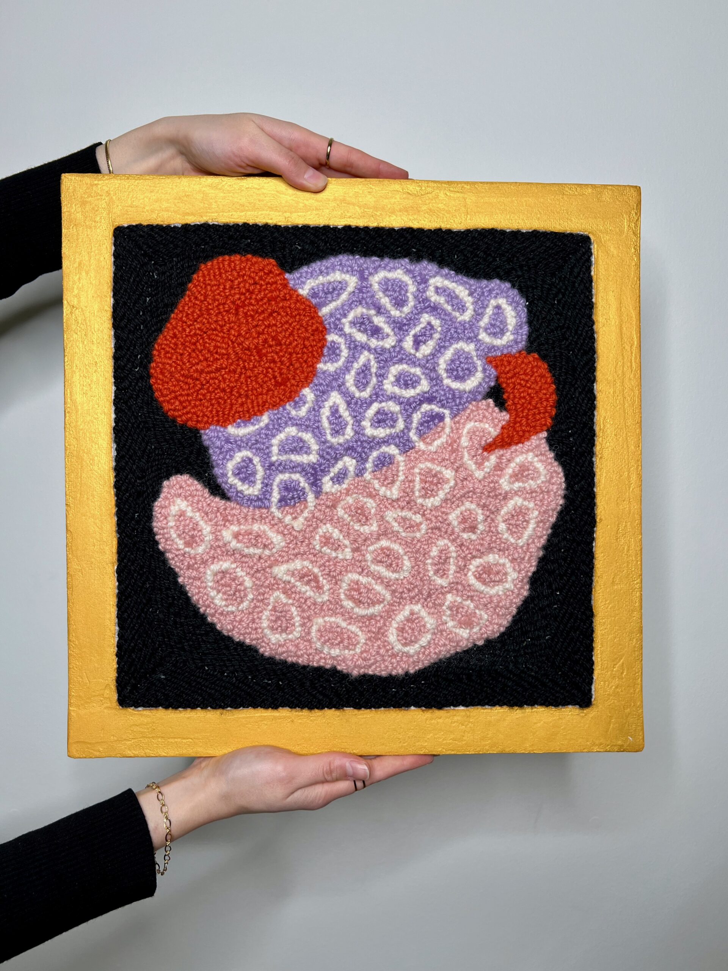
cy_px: 486
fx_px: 729
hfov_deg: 53.1
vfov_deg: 67.3
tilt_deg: -7.1
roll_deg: +1.1
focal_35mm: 26
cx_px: 364
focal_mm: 5.7
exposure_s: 1/121
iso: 40
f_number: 1.5
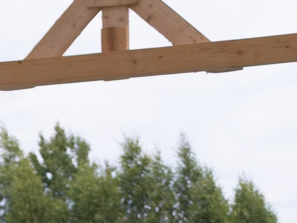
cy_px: 422
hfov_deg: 8.9
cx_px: 41
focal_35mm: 221
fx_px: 1896
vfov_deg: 6.5
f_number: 2.8
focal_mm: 18.7
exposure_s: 1/1250
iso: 160
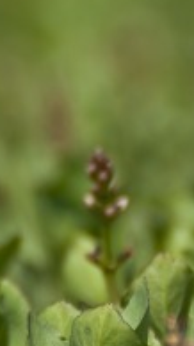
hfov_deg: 0.9
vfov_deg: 1.6
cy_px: -184
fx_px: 12466
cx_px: 419
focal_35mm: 1362
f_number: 2.8
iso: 200
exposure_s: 1/2000
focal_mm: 210
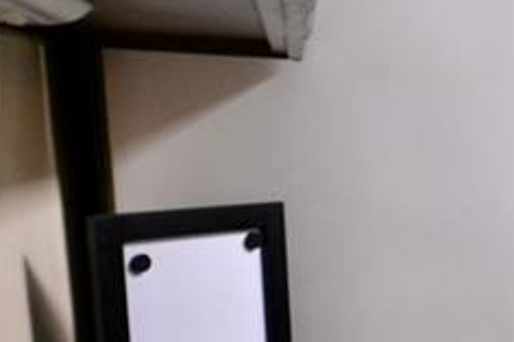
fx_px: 927
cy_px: 248
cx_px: 1104
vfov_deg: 20.8
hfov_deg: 17.5
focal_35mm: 65
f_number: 3.5
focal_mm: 10
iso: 720
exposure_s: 1/15
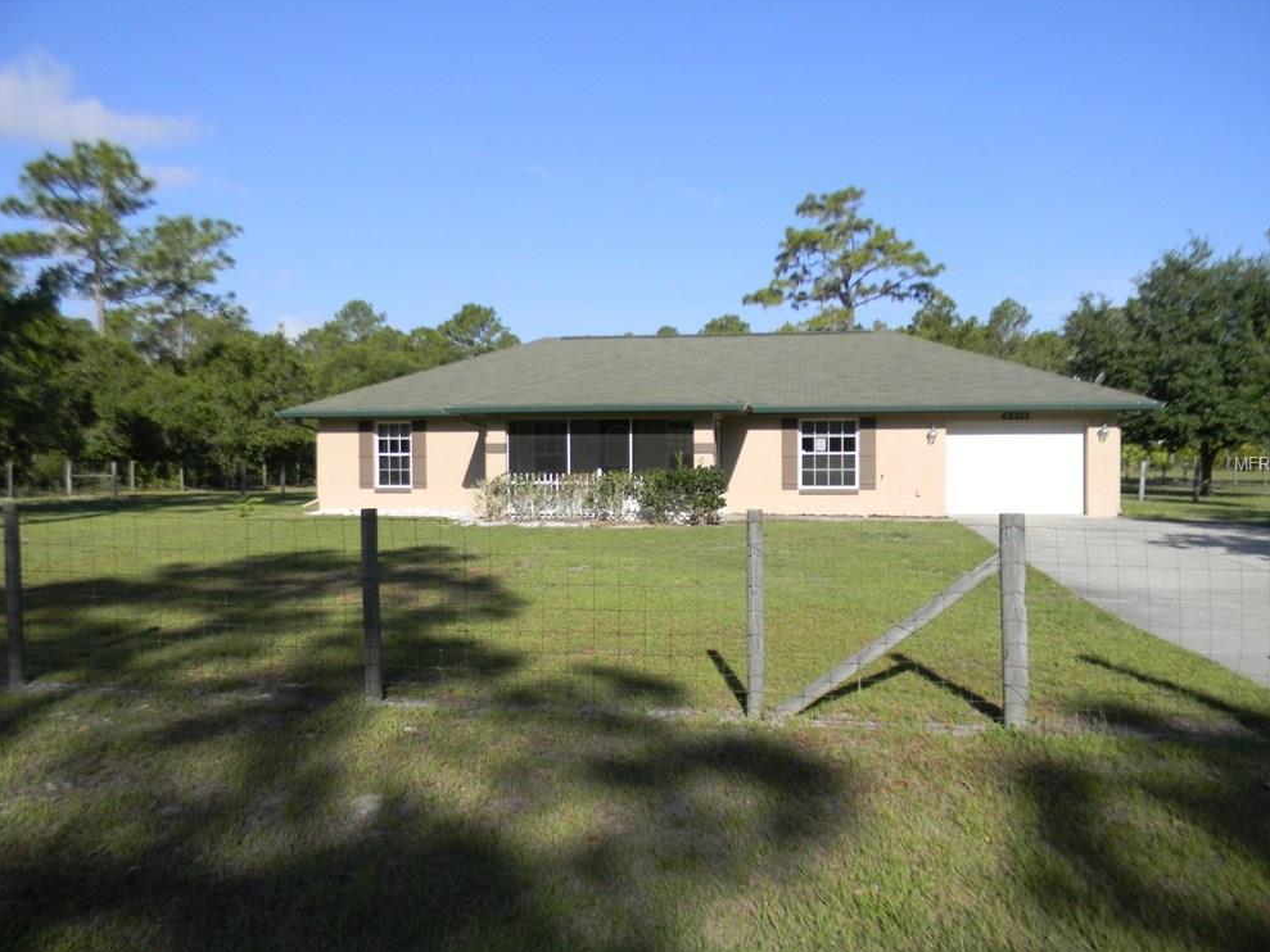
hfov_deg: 61.6
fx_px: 1064
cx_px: 655
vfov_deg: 48.2
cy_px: 464
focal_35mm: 29
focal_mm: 5
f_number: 7
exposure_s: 1/235
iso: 80
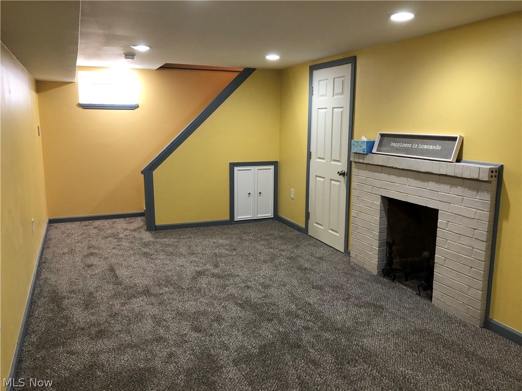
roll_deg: -0.8
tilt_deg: -10.0
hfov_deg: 63.4
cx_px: 261
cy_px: 196
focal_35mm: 28
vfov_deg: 49.7
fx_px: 422
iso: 40
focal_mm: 3.99
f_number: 1.8
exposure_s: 1/20
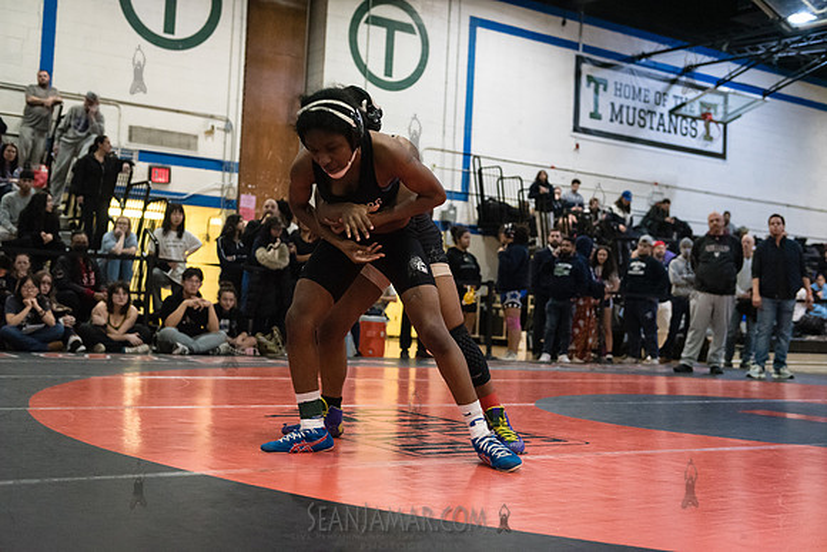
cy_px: 276
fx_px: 1034
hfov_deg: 43.6
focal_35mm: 45
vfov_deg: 29.9
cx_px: 414
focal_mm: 45
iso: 8000
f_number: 3.2
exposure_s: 1/500
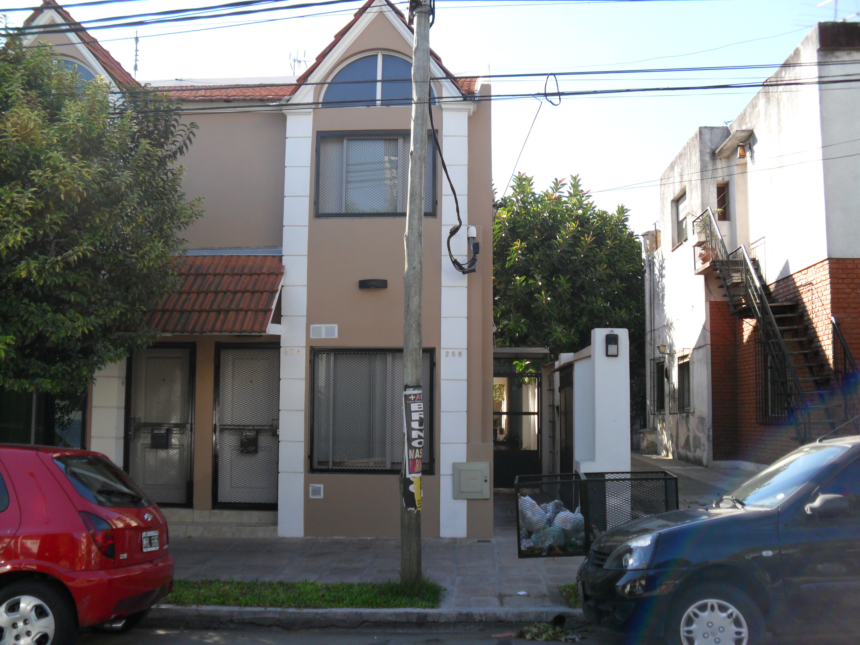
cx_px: 430
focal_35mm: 35
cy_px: 322
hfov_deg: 52.6
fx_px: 870
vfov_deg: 40.7
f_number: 3
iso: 80
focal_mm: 6.3
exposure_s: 1/350
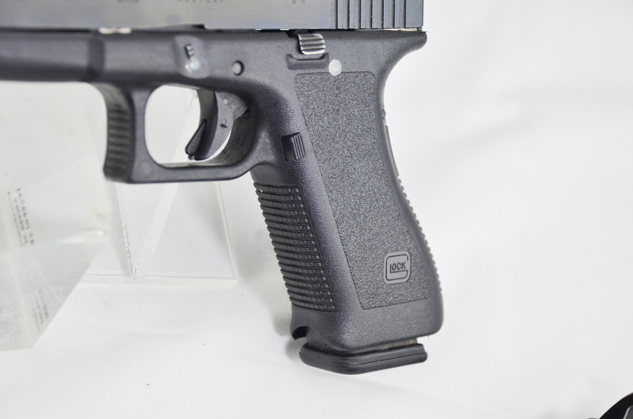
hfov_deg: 22.0
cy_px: 210
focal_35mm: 93
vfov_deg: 14.6
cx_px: 316
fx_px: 1632
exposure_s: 1/250
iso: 450
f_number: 5
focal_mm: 62
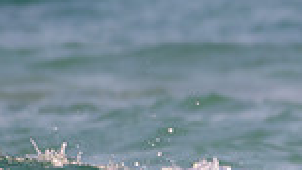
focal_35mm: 2444
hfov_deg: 0.9
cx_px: 527
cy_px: 148
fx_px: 19568
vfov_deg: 0.5
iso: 220
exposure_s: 1/2000
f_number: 5.6
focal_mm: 500
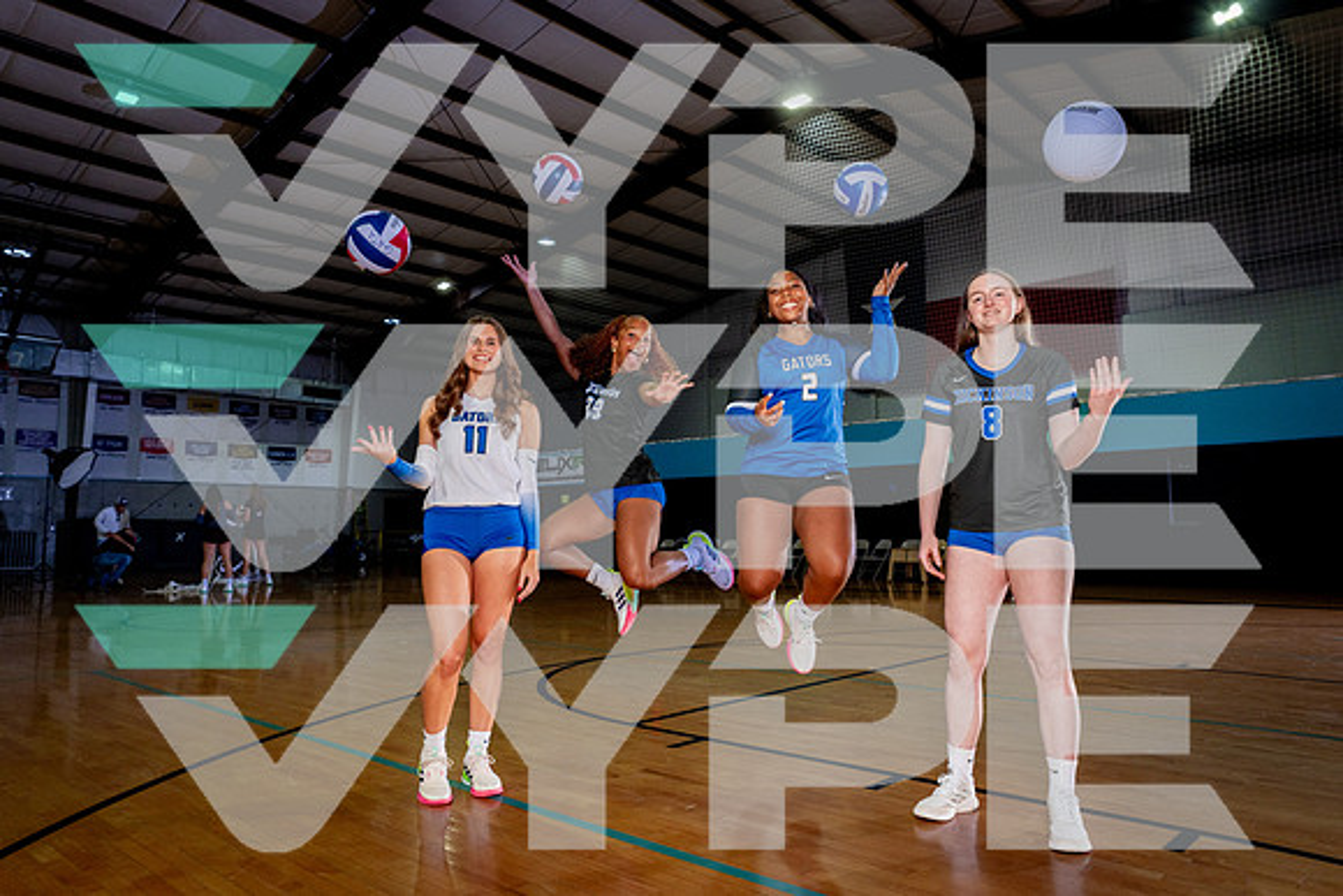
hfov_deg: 72.5
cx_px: 672
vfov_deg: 52.1
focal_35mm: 25
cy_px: 448
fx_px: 916
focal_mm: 24
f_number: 7.1
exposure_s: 1/200
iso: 500
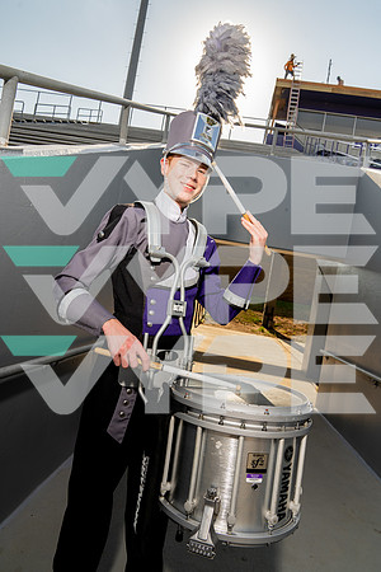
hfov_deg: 53.1
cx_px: 190
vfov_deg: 73.7
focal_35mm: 24
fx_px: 381
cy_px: 286
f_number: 8
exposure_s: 1/250
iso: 100
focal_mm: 24
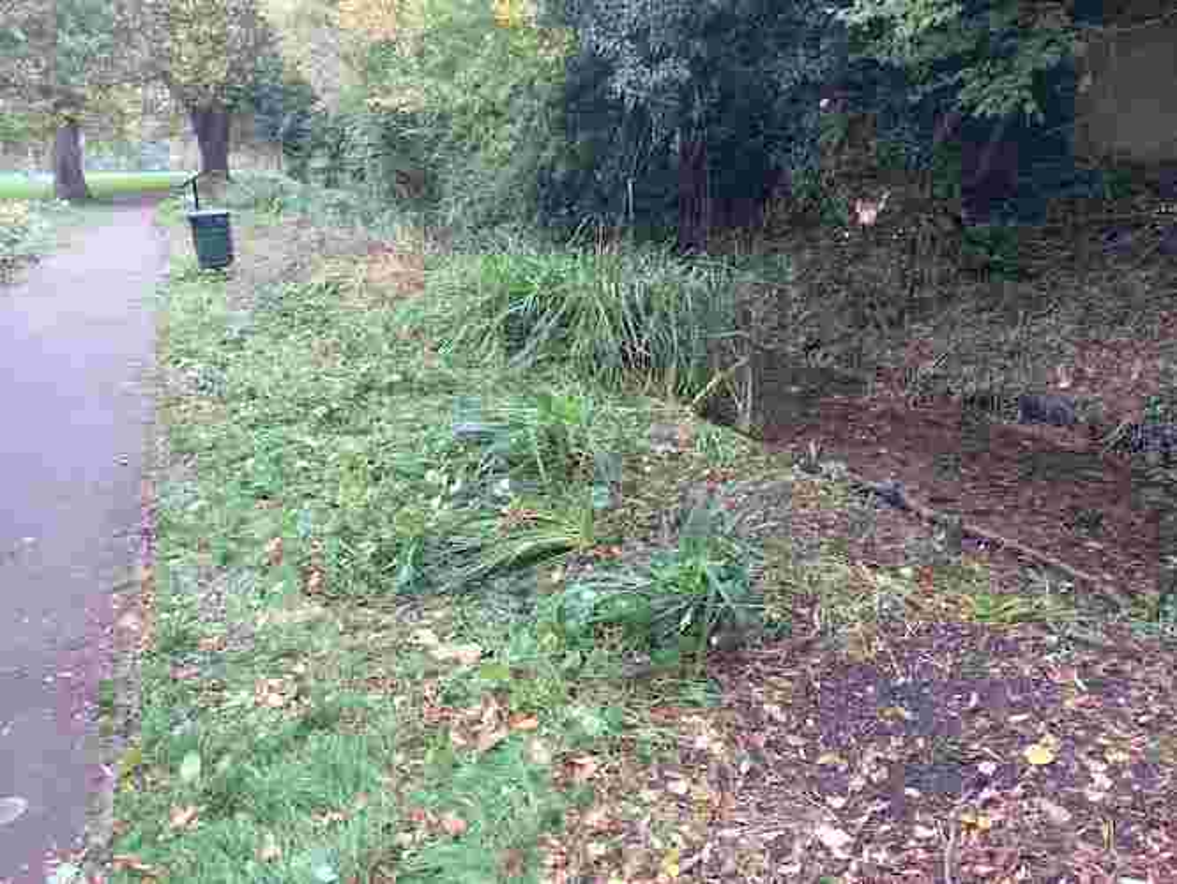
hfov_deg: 65.3
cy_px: 442
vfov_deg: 51.4
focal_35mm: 27
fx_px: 918
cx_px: 588
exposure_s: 1/50
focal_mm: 4
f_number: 1.8
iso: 125
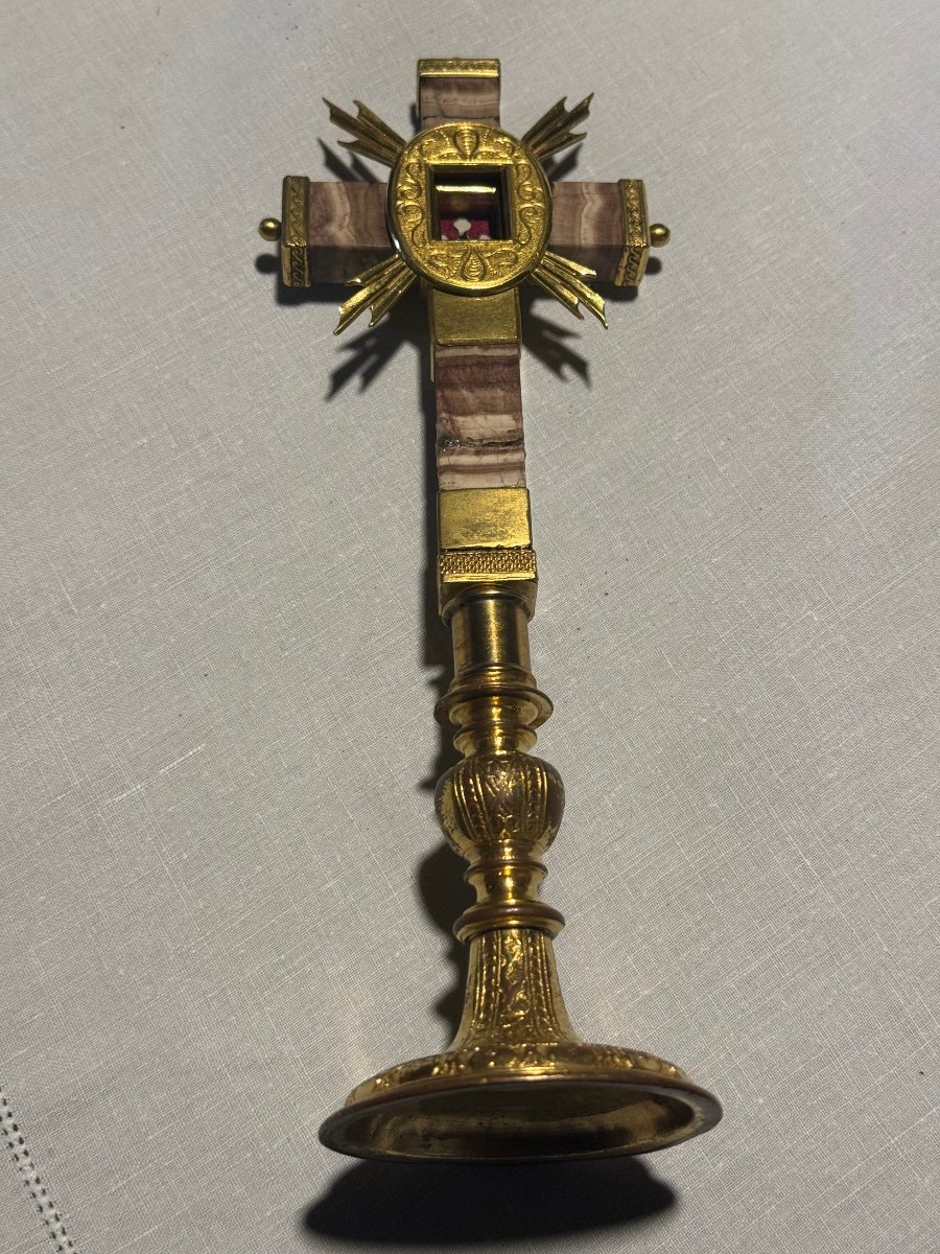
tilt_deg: -68.9
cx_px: 470
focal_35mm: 48
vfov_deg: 39.7
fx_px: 1738
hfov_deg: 30.3
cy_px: 627
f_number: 1.78
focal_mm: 6.76
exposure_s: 1/50
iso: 80
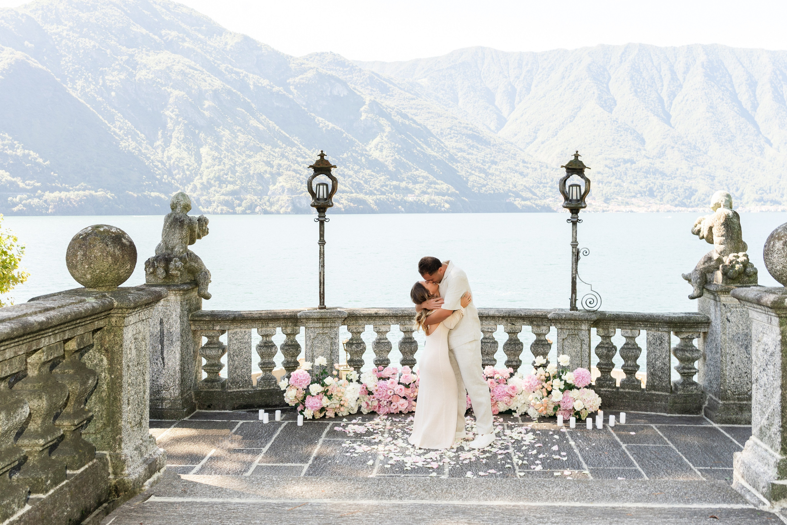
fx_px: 765
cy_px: 262
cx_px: 394
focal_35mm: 35
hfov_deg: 54.4
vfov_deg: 37.9
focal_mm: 35
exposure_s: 1/250
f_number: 6.3
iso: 250
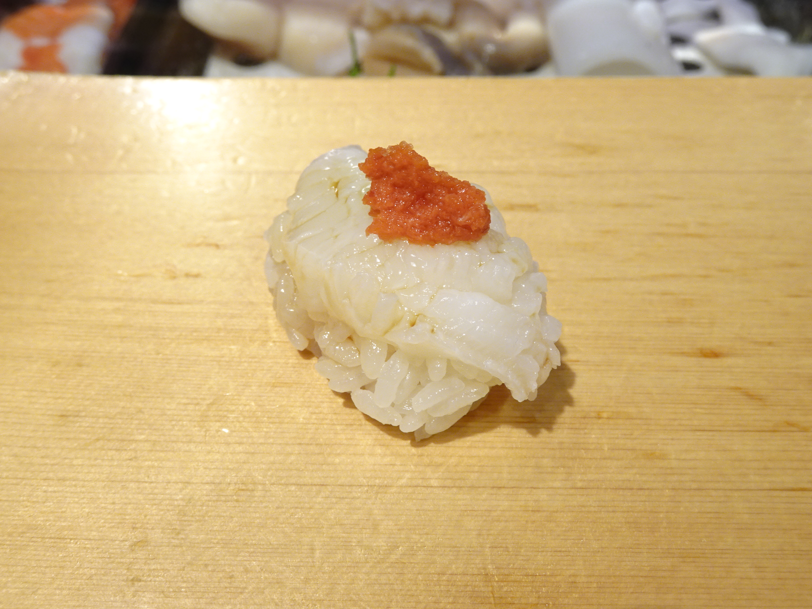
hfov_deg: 50.1
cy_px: 304
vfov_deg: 38.7
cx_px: 406
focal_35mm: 37
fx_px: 868
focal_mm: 6.26
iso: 200
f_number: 4
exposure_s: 1/40
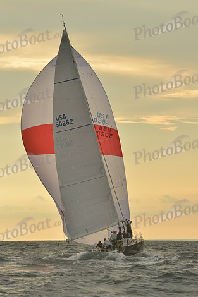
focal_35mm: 179
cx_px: 101
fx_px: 1478
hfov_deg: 7.7
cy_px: 124
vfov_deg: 11.5
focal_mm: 145
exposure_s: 1/640
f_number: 8
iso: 400
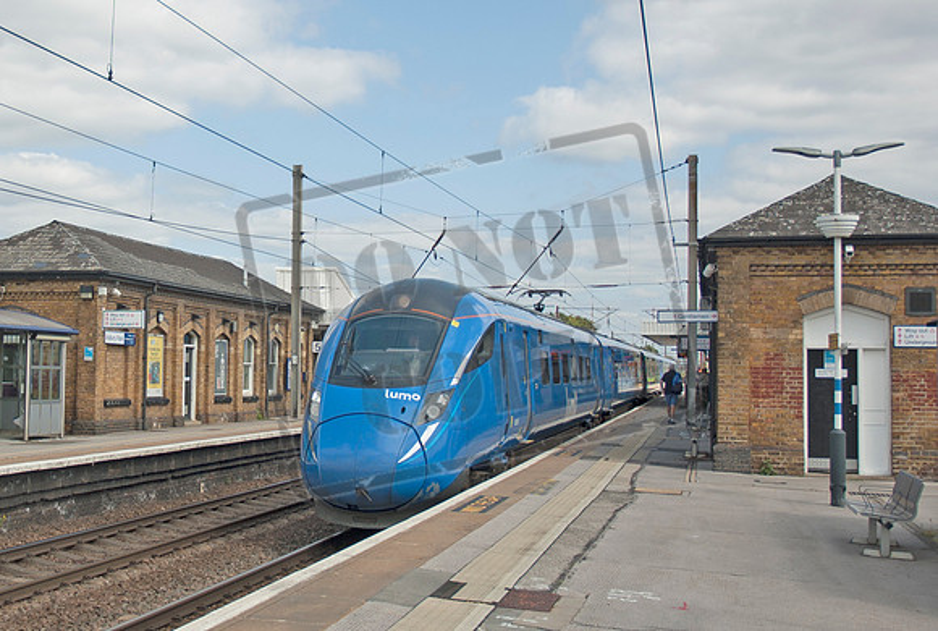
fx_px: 862
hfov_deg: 57.1
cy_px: 316
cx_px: 469
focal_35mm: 33
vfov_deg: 40.2
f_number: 3.8
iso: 200
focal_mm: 22
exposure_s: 1/1250
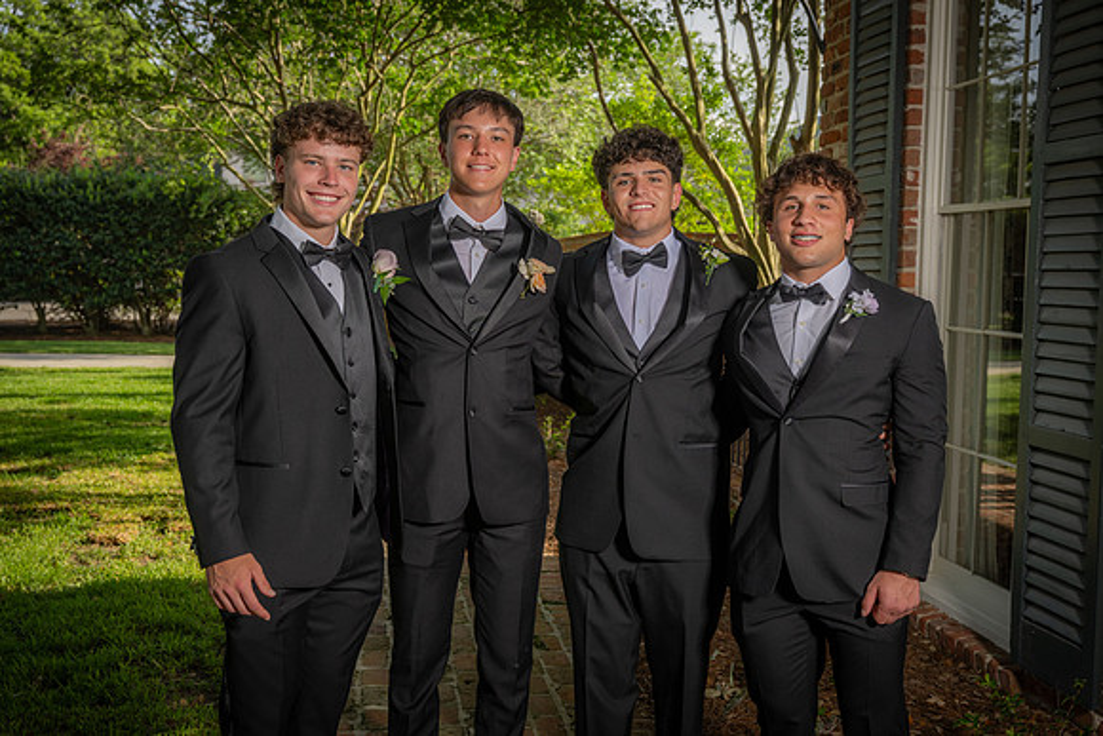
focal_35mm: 41
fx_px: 1256
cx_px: 552
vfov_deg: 32.6
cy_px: 368
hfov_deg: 47.4
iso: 100
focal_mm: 41
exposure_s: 1/160
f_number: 5.6
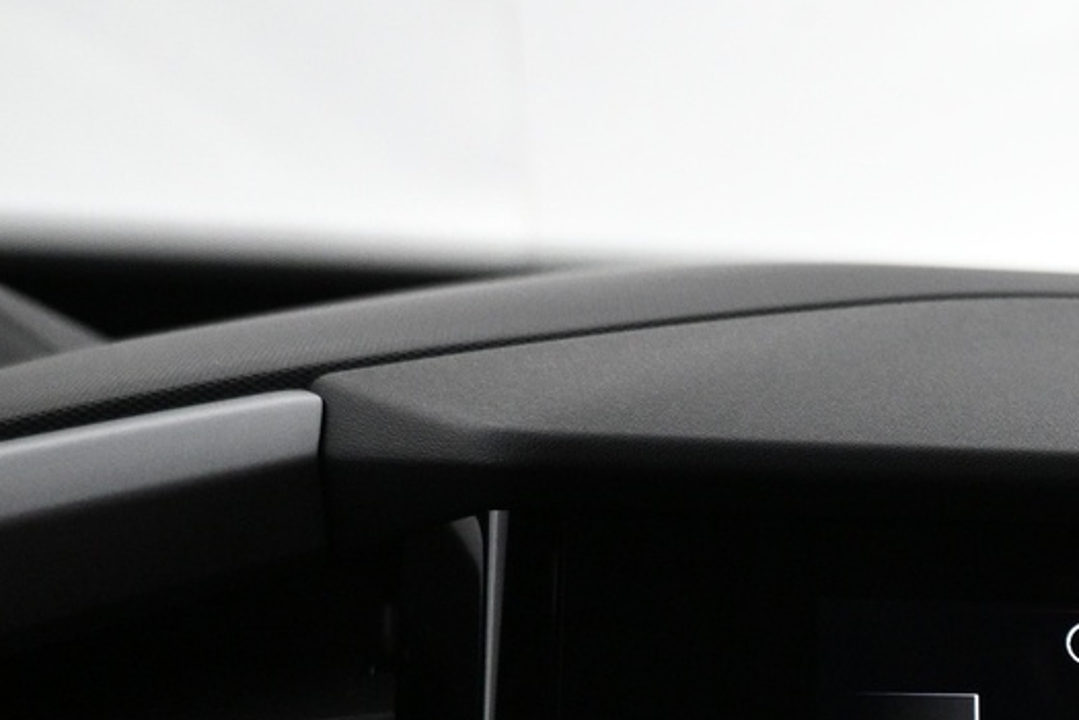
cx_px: 1593
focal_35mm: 74
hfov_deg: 22.6
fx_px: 2218
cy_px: 952
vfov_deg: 17.2
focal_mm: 16
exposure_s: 1/60
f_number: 3.5
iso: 1600
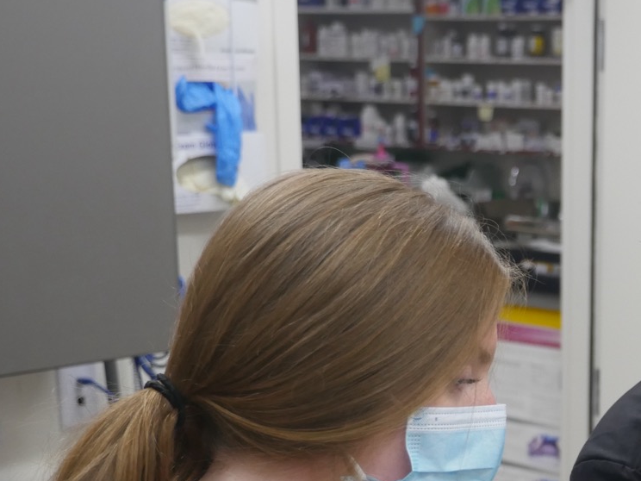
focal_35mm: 86
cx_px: 684
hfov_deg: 21.7
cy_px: 493
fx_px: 1593
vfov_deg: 16.8
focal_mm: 20
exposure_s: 1/60
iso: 640
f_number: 2.8
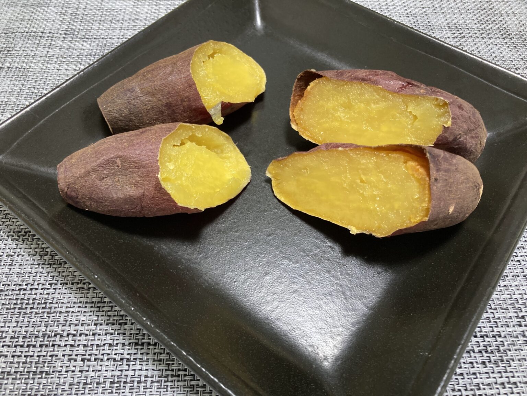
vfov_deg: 49.7
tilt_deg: -57.5
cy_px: 198
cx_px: 264
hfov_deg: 63.4
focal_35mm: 28
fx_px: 426
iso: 200
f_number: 1.8
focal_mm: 3.99
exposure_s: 1/57
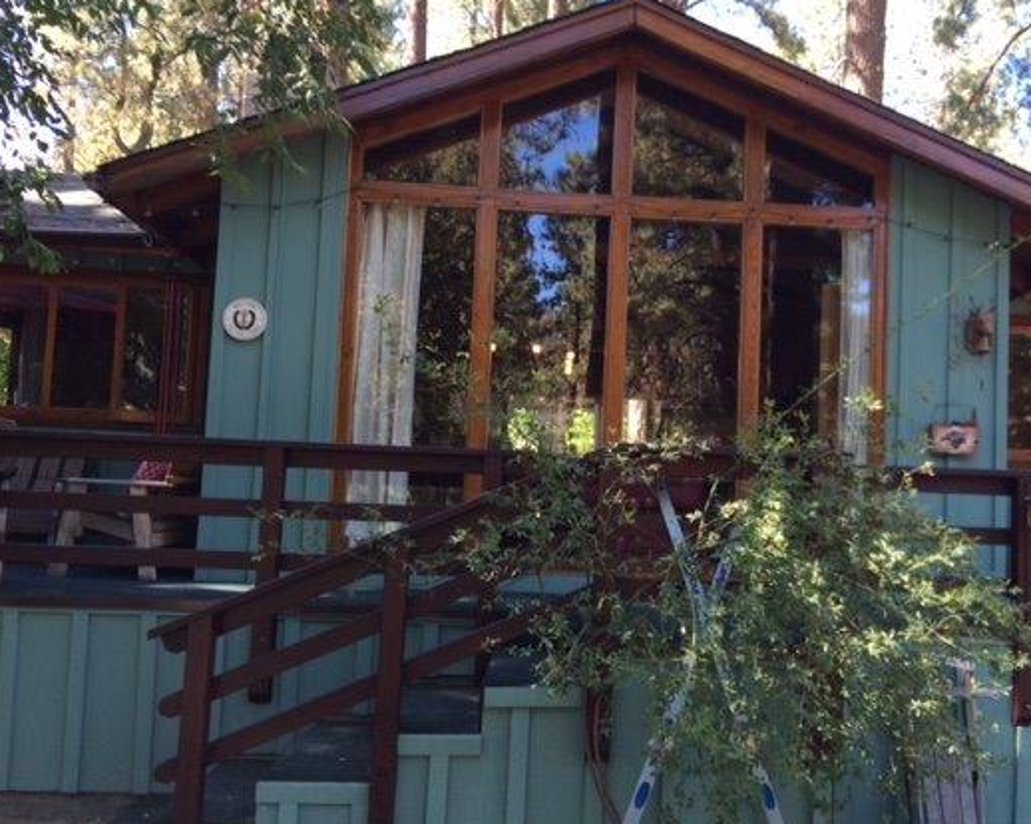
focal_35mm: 35
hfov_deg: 51.3
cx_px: 607
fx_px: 1068
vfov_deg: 42.2
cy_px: 434
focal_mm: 4.15
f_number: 2.2
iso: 32
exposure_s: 1/86
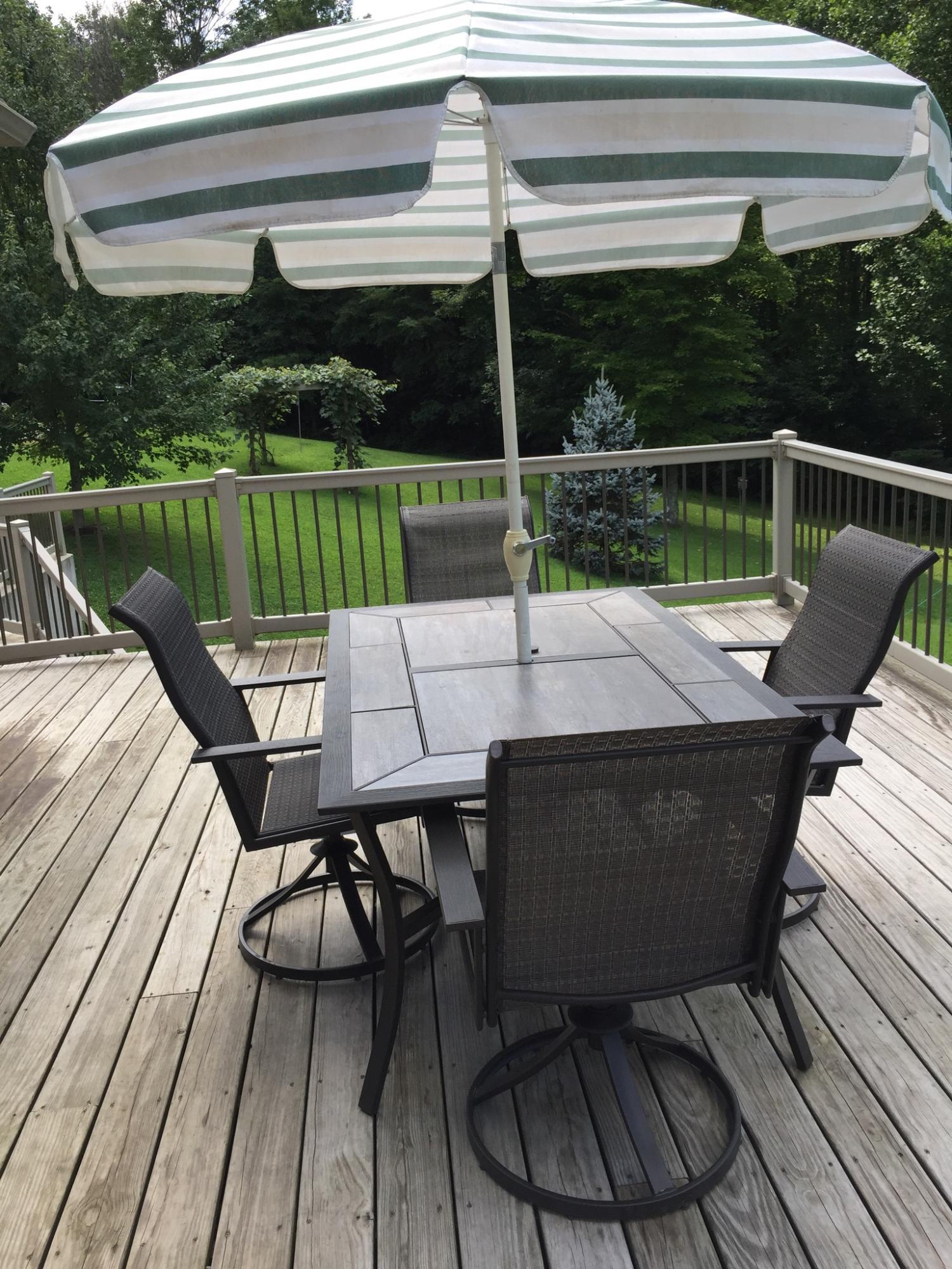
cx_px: 476
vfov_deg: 61.7
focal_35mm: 29
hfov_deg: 48.2
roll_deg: +1.5
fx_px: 1063
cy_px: 634
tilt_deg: -14.1
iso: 32
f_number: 2.2
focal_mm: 4.15
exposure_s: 1/775
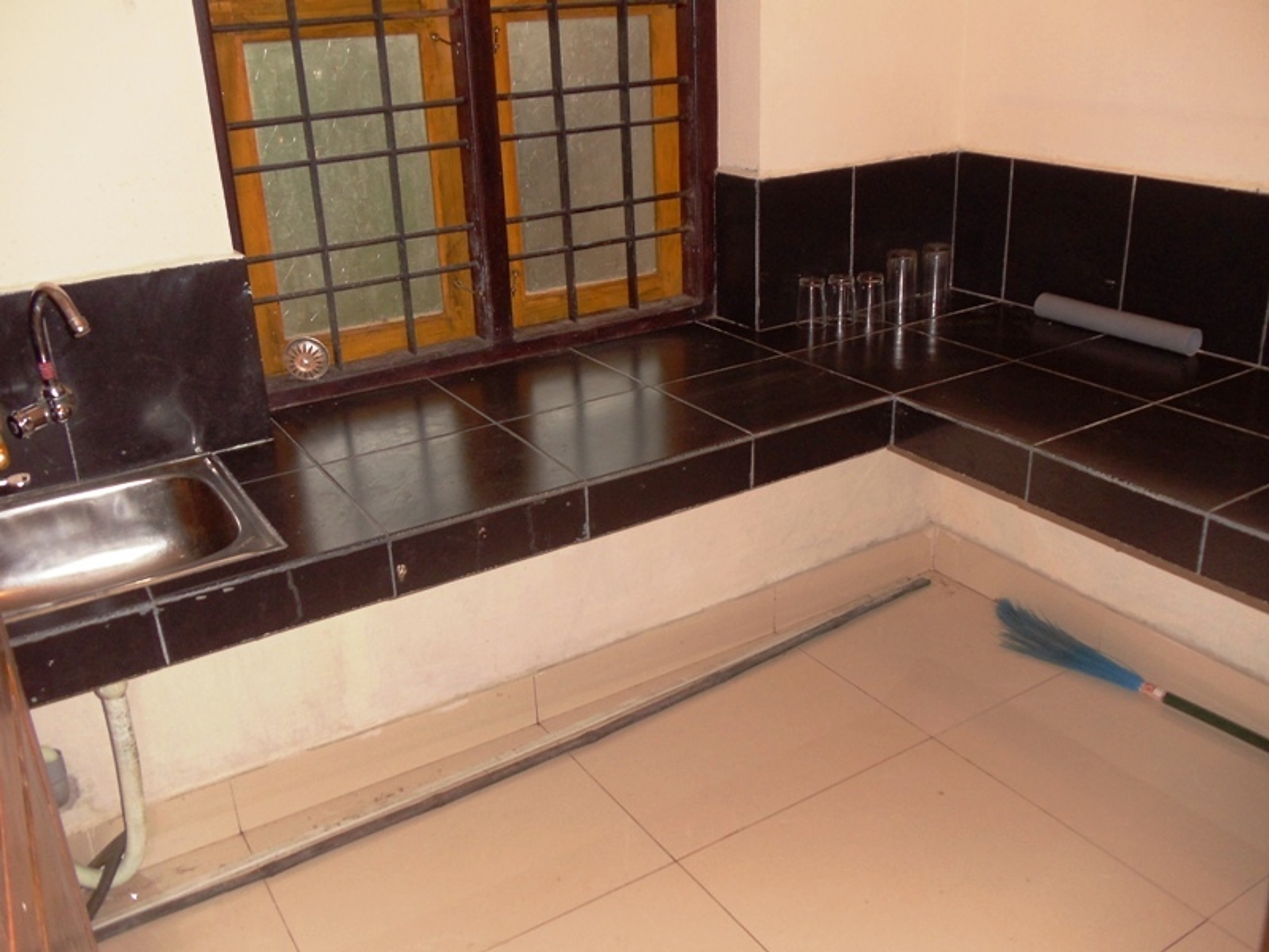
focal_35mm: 44
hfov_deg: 42.9
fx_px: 1613
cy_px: 476
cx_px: 634
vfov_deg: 32.9
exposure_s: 1/8
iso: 160
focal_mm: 6
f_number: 3.5
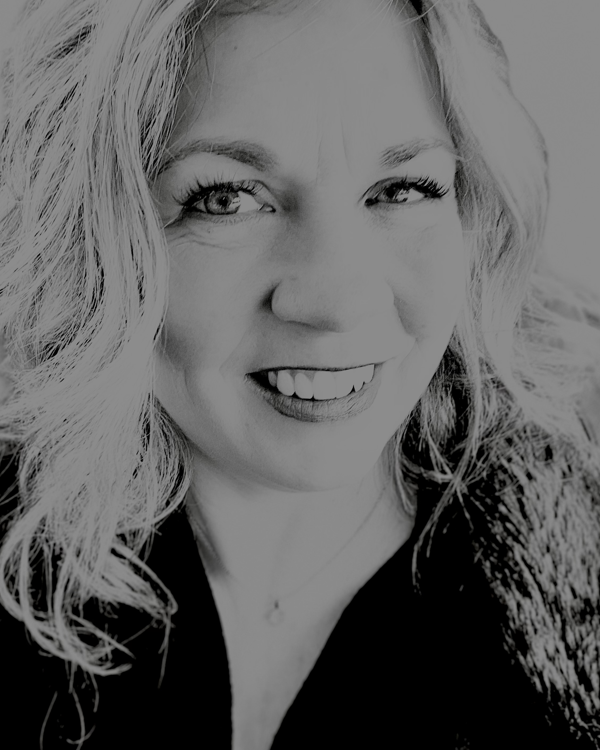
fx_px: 710
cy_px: 370
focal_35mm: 32
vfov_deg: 55.7
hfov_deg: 45.8
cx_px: 295
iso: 160
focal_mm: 2.71
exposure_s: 1/60
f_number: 2.2
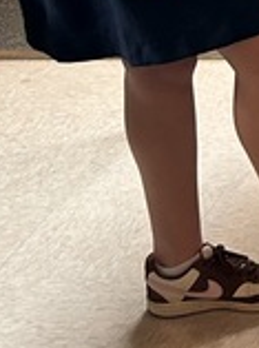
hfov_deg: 7.9
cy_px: -64
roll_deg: +2.4
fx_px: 1703
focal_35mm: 170
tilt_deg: -21.7
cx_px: 677
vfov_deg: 11.4
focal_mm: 5.7
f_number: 1.5
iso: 80
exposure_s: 1/60
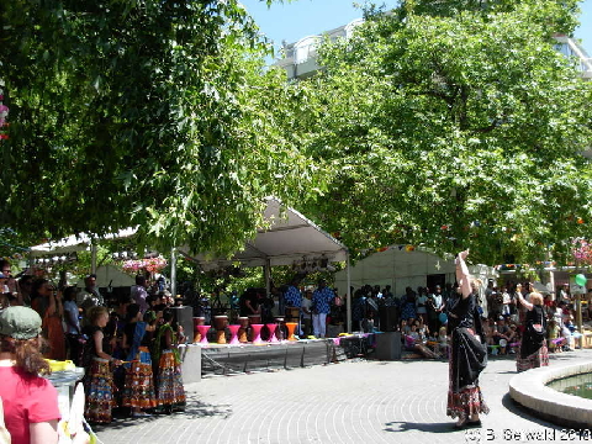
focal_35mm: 38
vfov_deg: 37.7
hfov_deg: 49.0
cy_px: 222
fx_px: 650
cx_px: 296
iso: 79
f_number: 2.9
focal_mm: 6.3
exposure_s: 1/456
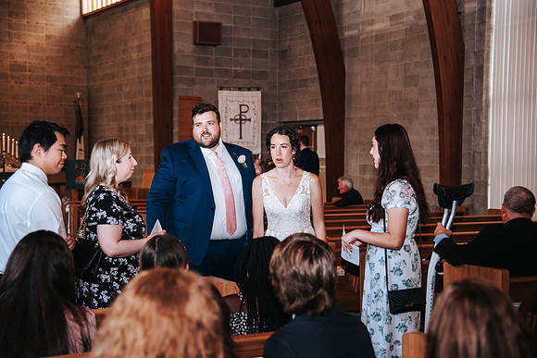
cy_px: 179
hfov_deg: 32.4
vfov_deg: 21.9
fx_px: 925
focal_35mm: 62
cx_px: 268
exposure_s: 1/200
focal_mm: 62
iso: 1000
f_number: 4
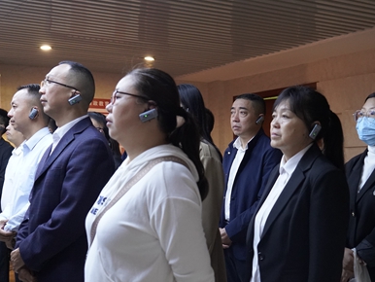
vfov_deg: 28.2
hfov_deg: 37.4
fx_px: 553
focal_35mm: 51
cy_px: 206
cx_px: 214
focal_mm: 32
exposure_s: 1/160
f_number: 4
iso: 5000
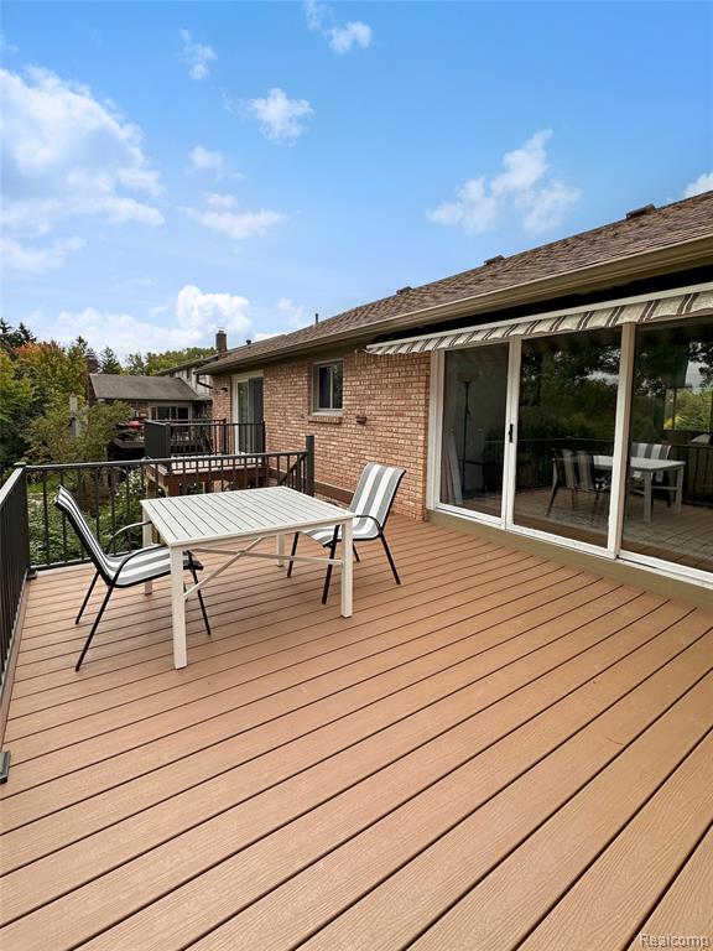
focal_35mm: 14
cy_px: 476
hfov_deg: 85.7
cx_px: 356
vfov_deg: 102.1
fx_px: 384
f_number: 2.2
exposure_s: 1/1250
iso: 40
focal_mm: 2.22
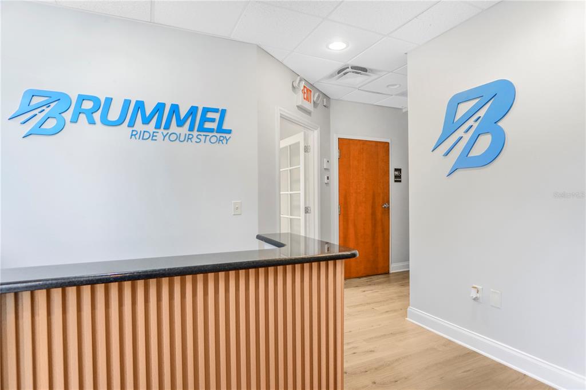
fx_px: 293
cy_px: 195
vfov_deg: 67.3
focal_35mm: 18
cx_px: 293
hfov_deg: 90.0
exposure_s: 1/25
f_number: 2.2
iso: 100
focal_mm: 12
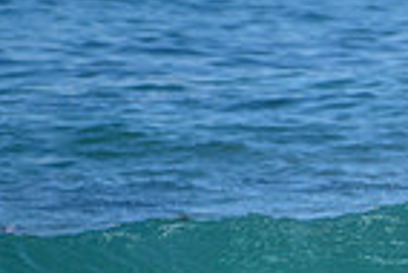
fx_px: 28385
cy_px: 313
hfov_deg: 0.8
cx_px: 918
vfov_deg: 0.6
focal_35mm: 2502
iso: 220
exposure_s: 1/2000
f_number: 5.6
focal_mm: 500
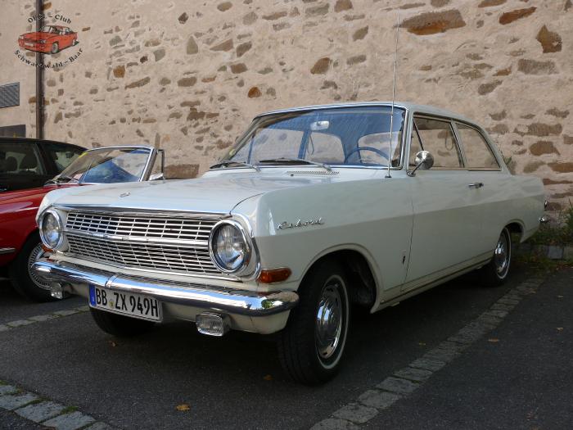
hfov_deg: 52.6
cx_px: 286
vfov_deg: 40.7
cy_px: 215
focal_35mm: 35
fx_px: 579
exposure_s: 1/200
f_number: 4
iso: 100
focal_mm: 7.4
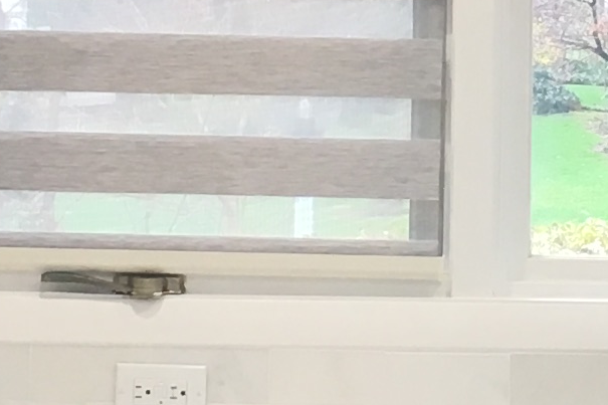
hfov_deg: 10.2
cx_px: 419
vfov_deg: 6.8
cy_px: -35
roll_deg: -1.2
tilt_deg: +1.2
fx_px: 3394
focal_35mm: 201
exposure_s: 1/30
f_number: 2.2
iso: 32
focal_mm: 4.15
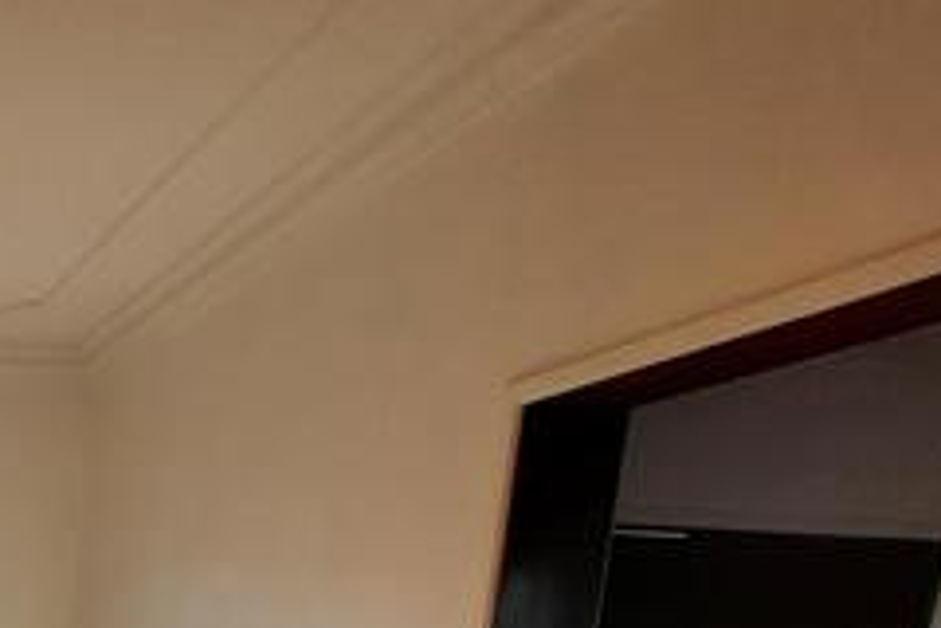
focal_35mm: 36
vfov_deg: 28.9
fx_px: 941
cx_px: -294
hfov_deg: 35.3
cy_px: 844
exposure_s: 1/133
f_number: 2.2
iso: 40
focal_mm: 1.74
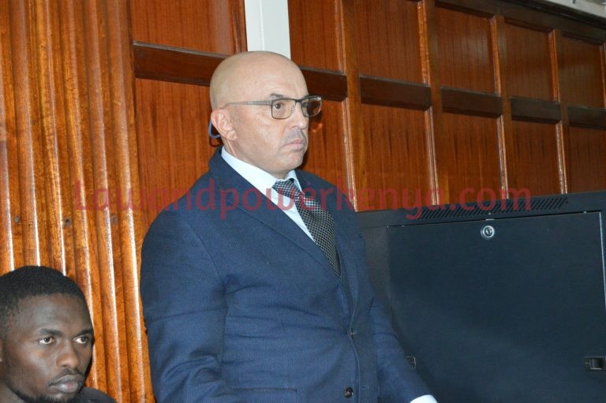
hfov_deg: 27.0
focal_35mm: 75
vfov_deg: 18.2
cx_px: 303
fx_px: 1262
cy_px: 202
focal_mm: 50
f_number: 5.6
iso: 3200
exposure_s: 1/60
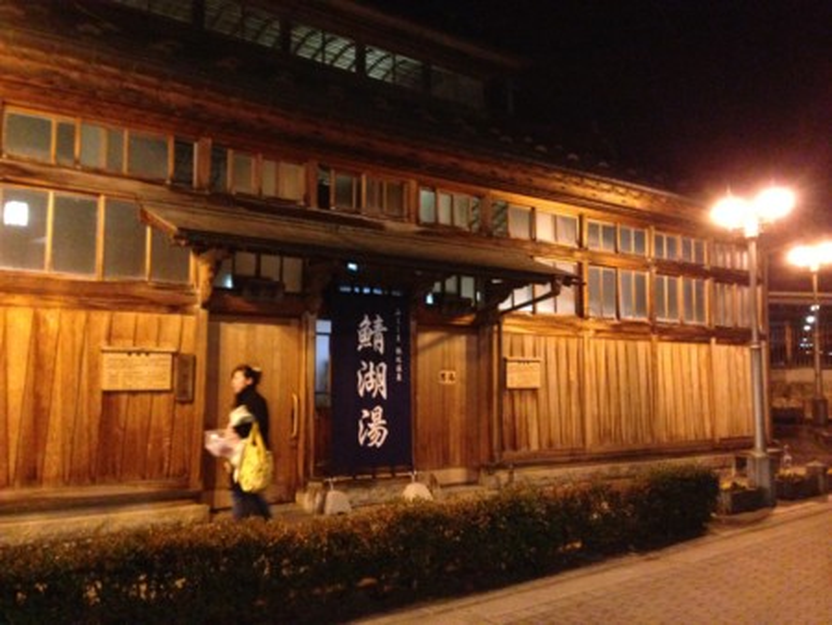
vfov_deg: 43.0
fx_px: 794
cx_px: 416
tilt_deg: +5.9
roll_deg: -0.1
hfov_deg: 55.3
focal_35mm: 33
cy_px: 312
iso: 800
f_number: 2.4
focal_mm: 4.12
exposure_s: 1/15
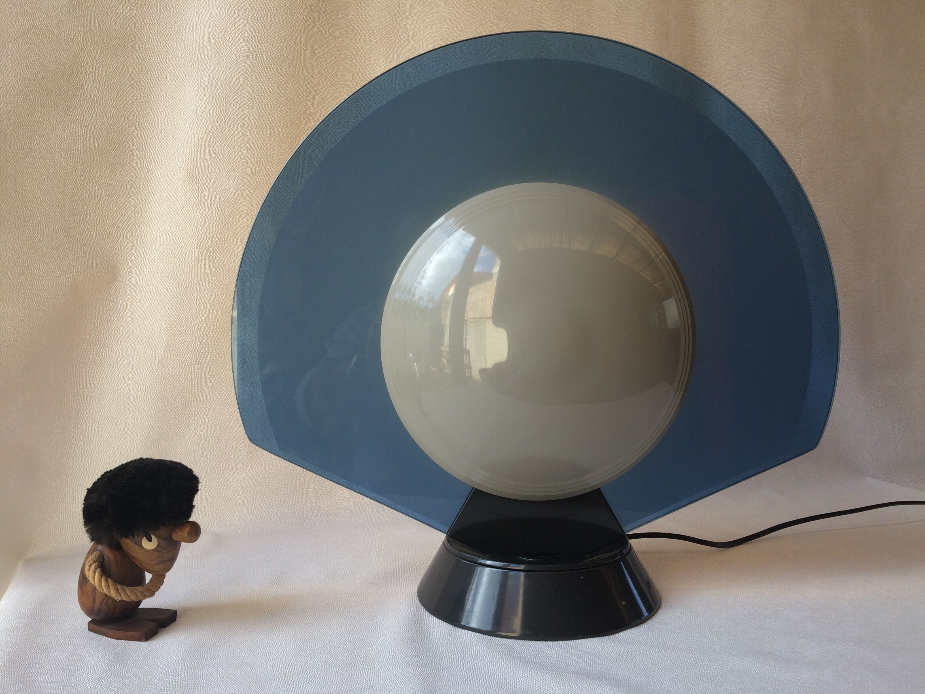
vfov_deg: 48.2
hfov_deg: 61.7
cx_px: 462
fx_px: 775
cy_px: 347
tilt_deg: -3.0
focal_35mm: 29
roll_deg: -1.0
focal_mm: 4.15
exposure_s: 1/100
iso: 50
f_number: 2.2
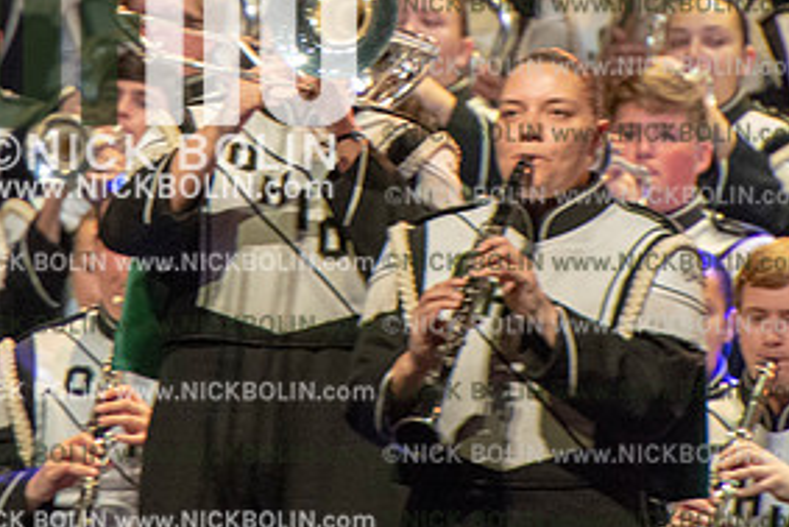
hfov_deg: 2.5
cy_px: 67
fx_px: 17958
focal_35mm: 819
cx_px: 159
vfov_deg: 1.7
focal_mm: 400
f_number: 5.6
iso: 8000
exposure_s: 1/250
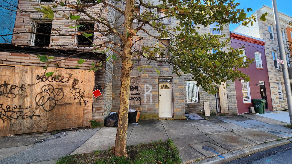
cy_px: 74
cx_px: 152
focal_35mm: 15
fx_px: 116
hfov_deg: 102.9
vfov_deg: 70.4
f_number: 2.2
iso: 50
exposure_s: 1/245
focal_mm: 2.2
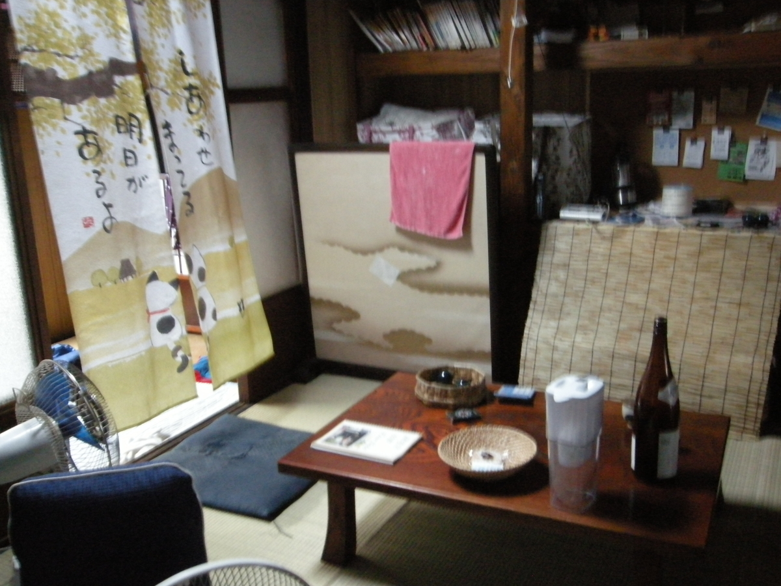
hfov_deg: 52.6
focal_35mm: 35
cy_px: 293
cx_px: 390
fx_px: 790
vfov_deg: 40.7
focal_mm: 7.5
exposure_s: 1/2.3
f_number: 6.1
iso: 800
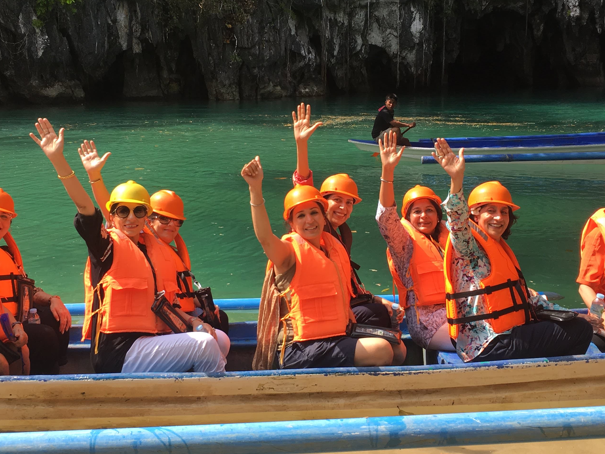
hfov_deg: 41.2
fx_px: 804
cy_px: 206
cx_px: 299
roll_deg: -0.6
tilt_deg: -6.4
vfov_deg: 31.5
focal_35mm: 46
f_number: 2.2
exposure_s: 1/646
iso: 25
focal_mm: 4.15
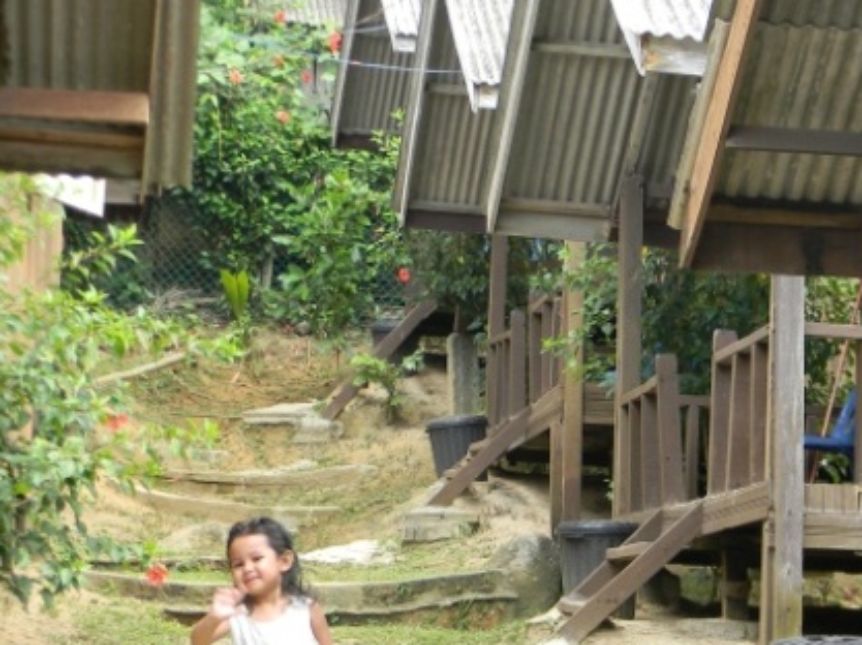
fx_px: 2189
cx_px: 724
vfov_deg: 16.8
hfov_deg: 21.9
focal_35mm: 88
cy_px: 352
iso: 80
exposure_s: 1/56.5
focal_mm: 8.6
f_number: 3.9
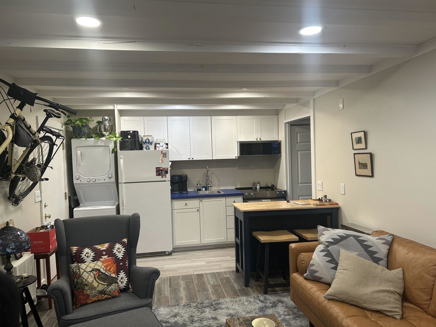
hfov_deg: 67.3
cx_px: 218
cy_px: 164
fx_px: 327
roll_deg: +1.8
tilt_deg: -2.1
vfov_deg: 53.1
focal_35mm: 26
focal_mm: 5.7
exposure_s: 1/60
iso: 100
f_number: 1.5
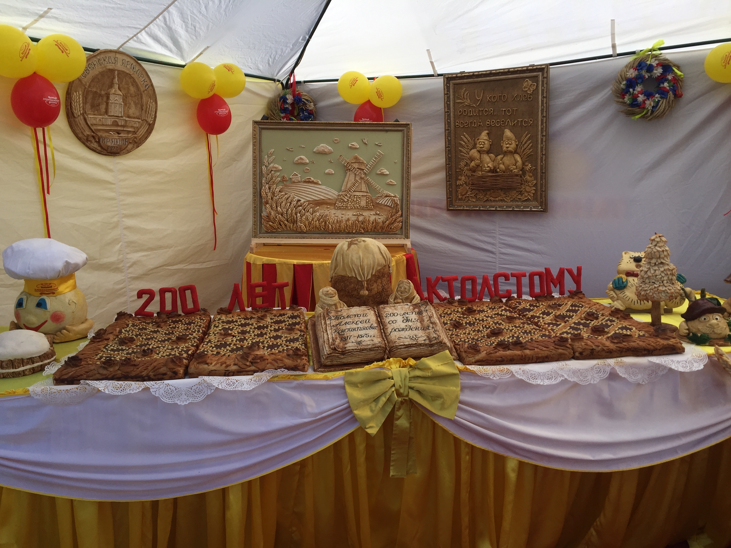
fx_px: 612
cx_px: 366
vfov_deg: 48.2
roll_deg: -0.3
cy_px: 274
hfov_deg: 61.7
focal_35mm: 29
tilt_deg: -10.7
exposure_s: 1/1412
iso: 32
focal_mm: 4.15
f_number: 2.2
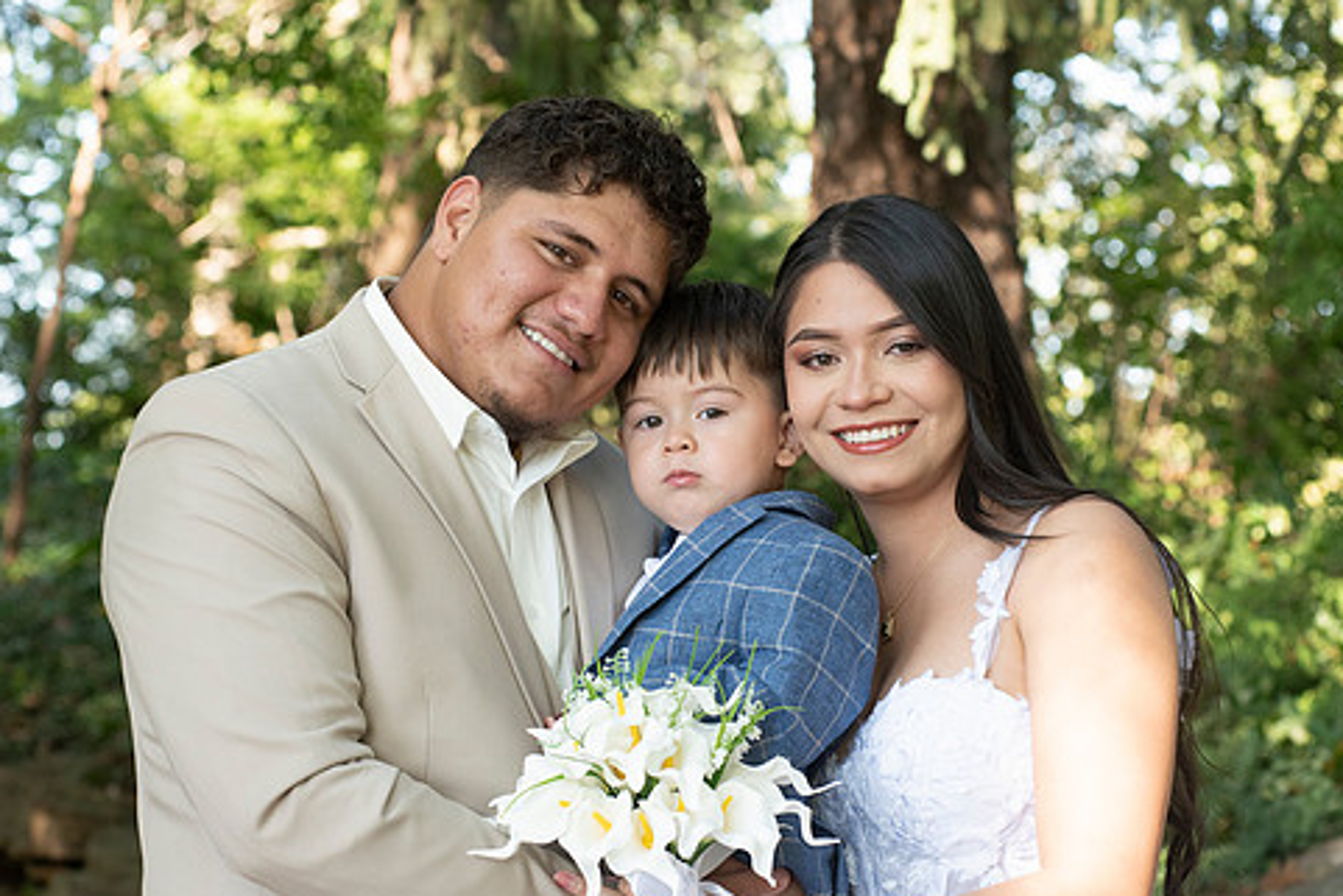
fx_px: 3881
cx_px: 783
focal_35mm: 104
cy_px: 487
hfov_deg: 19.6
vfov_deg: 13.2
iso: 800
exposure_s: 1/250
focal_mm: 80
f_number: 6.3
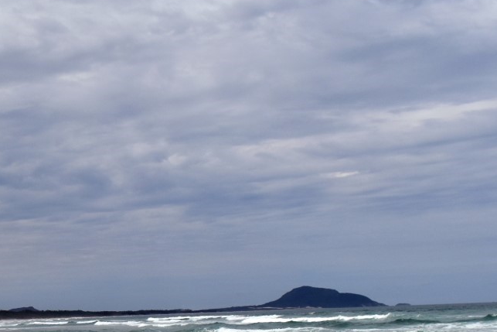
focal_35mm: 68
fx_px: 939
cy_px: 332
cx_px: 17
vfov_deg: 19.5
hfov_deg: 28.1
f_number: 7.1
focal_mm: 18
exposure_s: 1/2000
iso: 400
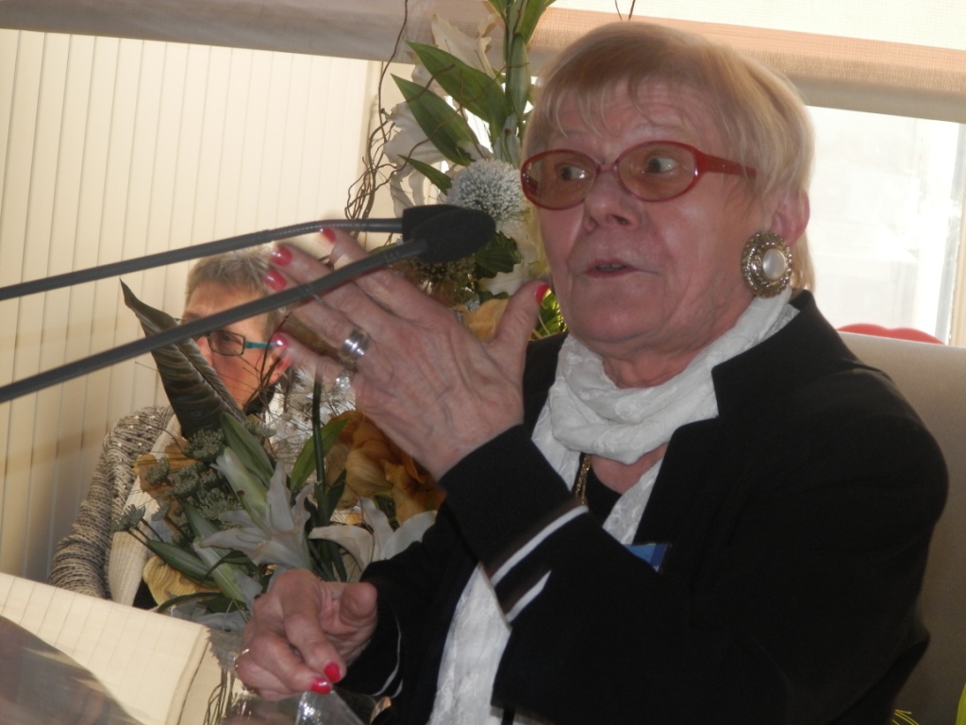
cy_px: 362
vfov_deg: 11.2
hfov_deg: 14.9
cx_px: 483
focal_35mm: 132
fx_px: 3684
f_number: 4.7
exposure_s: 1/50
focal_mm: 23.6
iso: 160
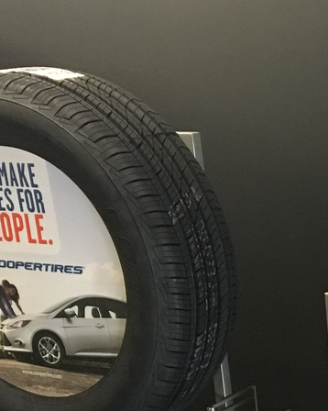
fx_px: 1105
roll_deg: +0.5
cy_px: 421
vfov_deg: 20.3
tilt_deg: -19.0
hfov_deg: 15.3
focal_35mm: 91
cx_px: 528
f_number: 2.2
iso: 200
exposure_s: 1/30
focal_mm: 4.15
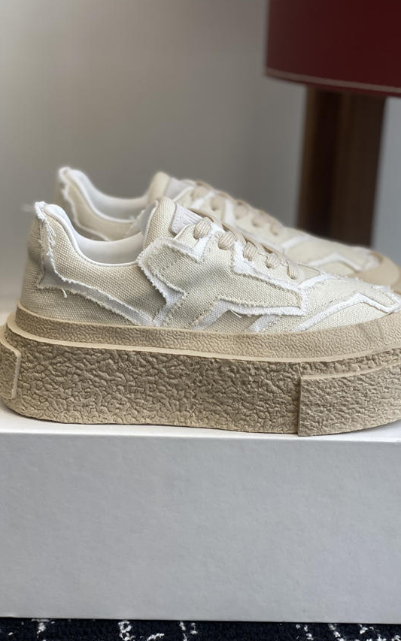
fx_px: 979
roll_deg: -3.2
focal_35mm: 56
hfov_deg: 23.1
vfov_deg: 36.3
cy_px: 321
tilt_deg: -16.3
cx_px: 211
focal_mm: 6
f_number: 2
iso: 20
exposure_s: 1/180
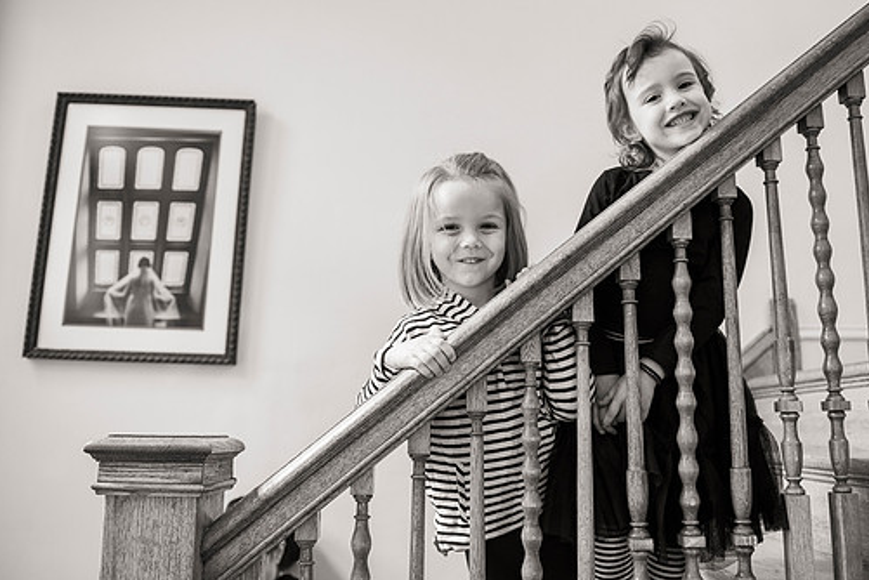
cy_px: 281
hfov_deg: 63.5
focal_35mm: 29
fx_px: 700
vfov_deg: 45.0
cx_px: 479
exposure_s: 1/60
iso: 1000
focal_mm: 24
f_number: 2.8
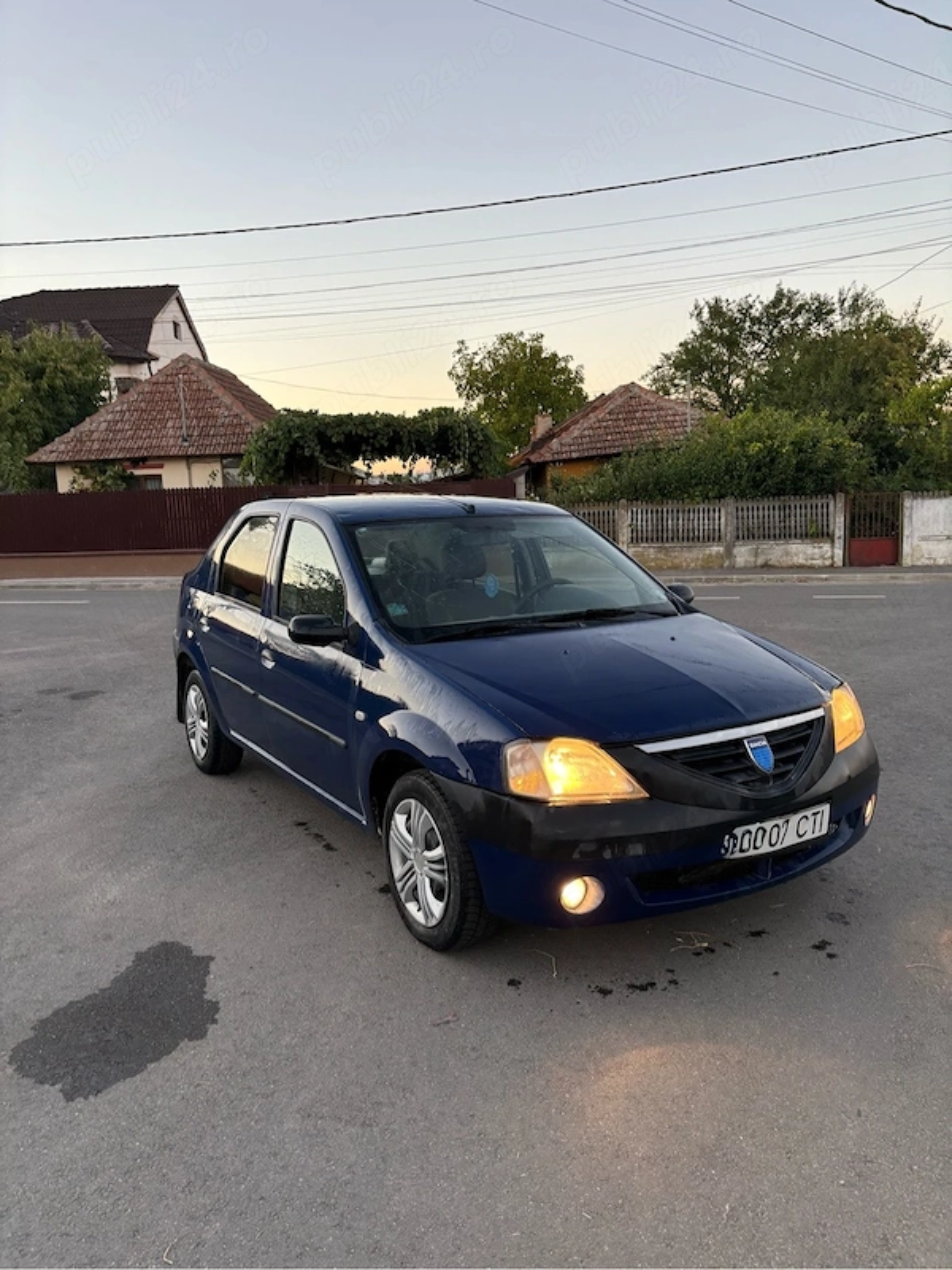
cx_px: 476
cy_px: 635
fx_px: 953
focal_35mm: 26
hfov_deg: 53.1
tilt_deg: -9.5
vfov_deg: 67.3
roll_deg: -0.4
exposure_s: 1/122
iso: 64
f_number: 1.6
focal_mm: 5.96
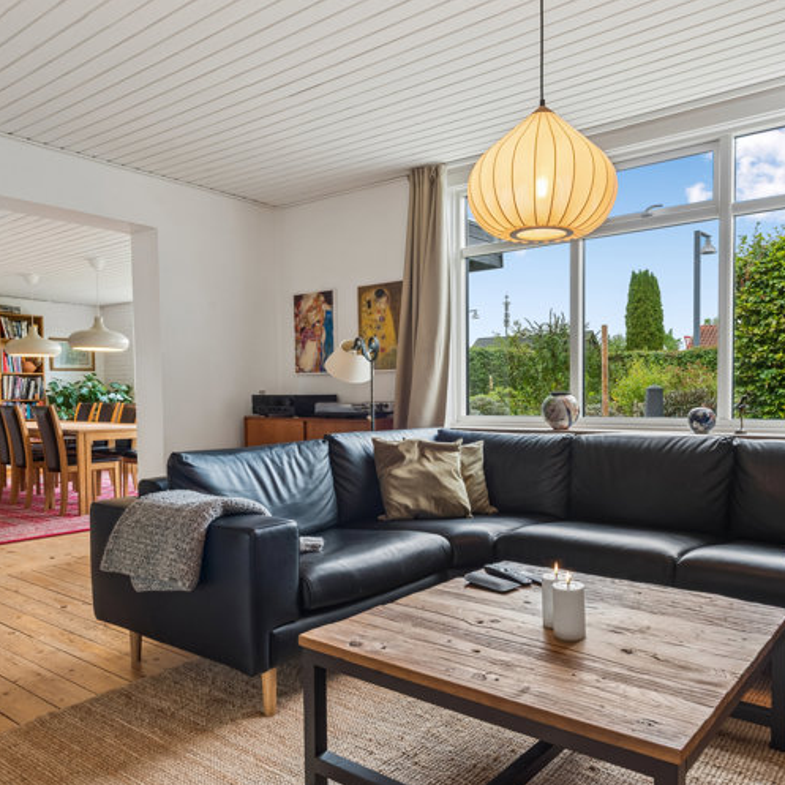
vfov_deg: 60.9
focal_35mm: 26
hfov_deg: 60.7
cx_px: 450
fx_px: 667
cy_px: 394
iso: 250
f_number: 10
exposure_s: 1/8
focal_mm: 19
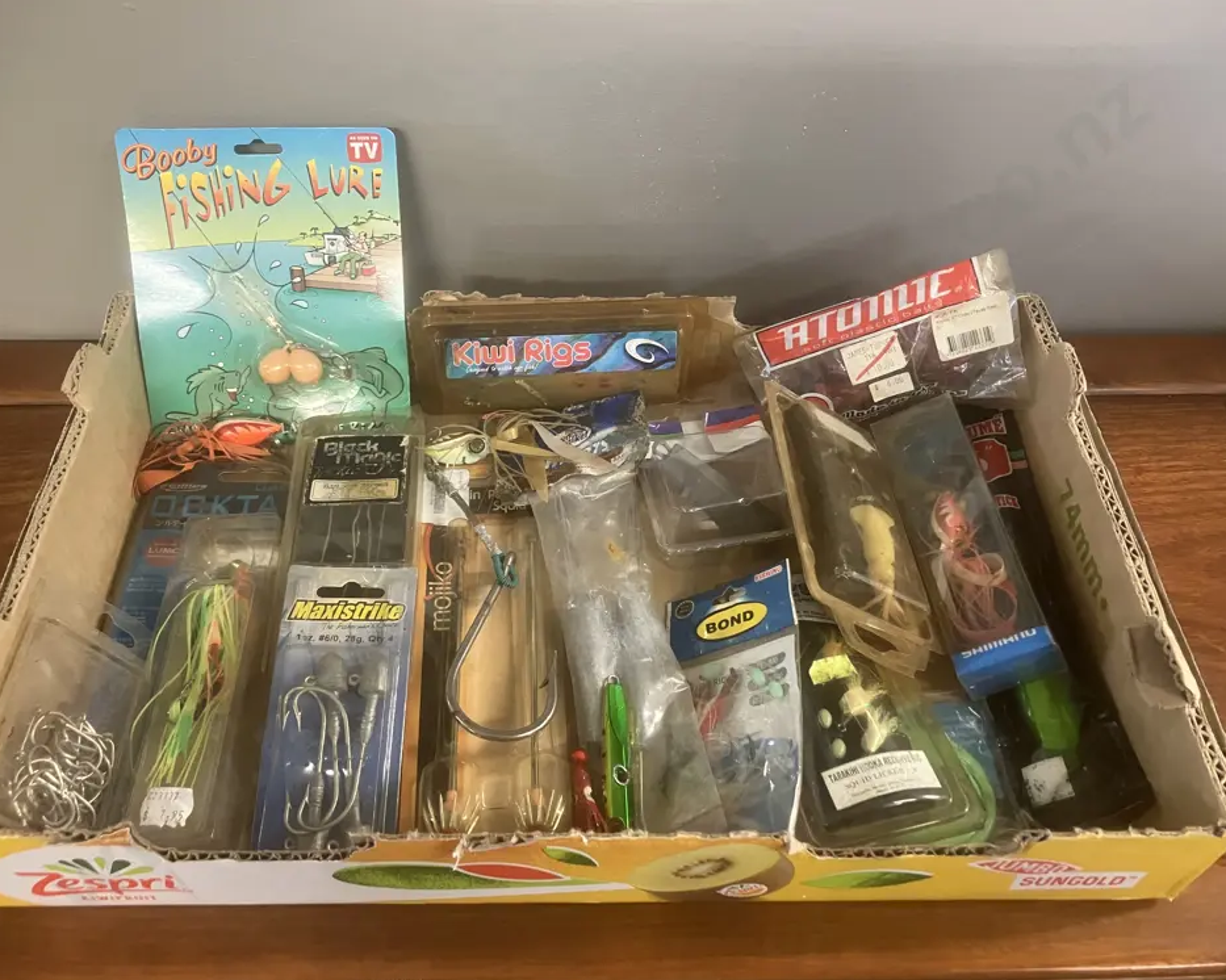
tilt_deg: -49.7
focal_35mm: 30
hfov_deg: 58.8
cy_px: 501
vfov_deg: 48.5
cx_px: 602
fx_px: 1088
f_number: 1.8
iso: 250
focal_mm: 3.99
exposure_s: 1/33
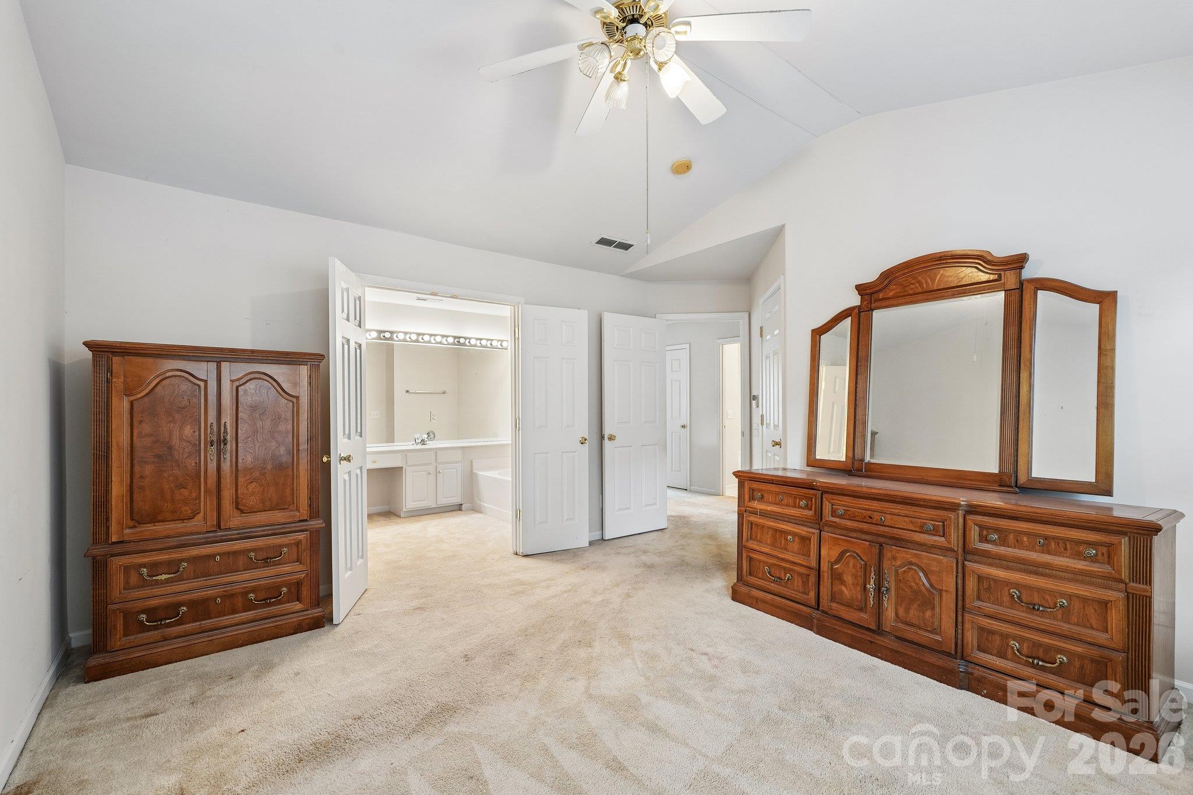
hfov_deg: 96.7
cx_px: 596
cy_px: 398
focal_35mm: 16
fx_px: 530
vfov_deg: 73.7
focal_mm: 16
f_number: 8
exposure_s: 1/2
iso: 400
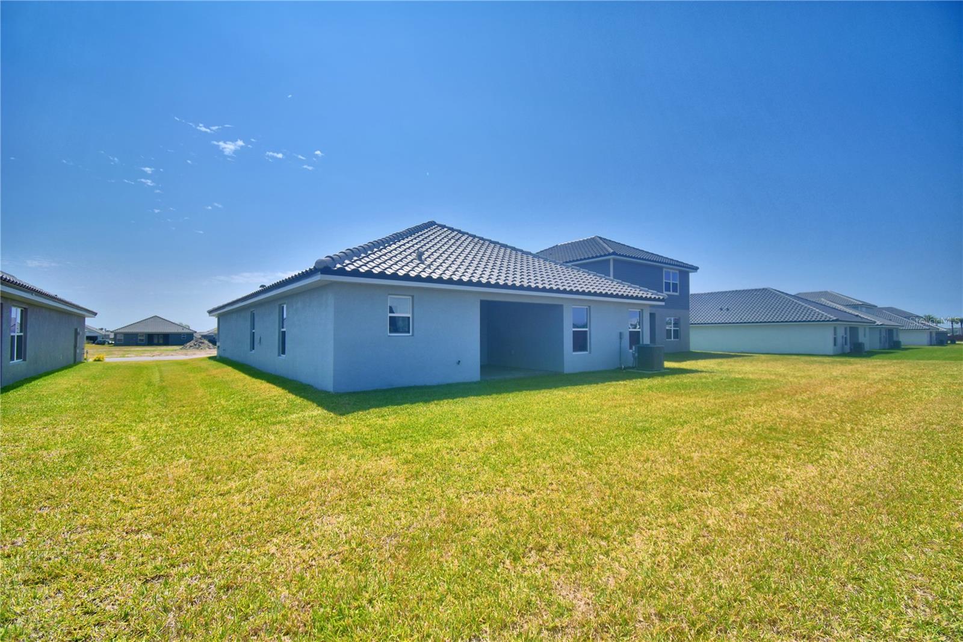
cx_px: 482
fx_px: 401
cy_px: 321
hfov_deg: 100.4
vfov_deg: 77.3
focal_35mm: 15
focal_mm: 10
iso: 100
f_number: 4.5
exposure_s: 1/2000
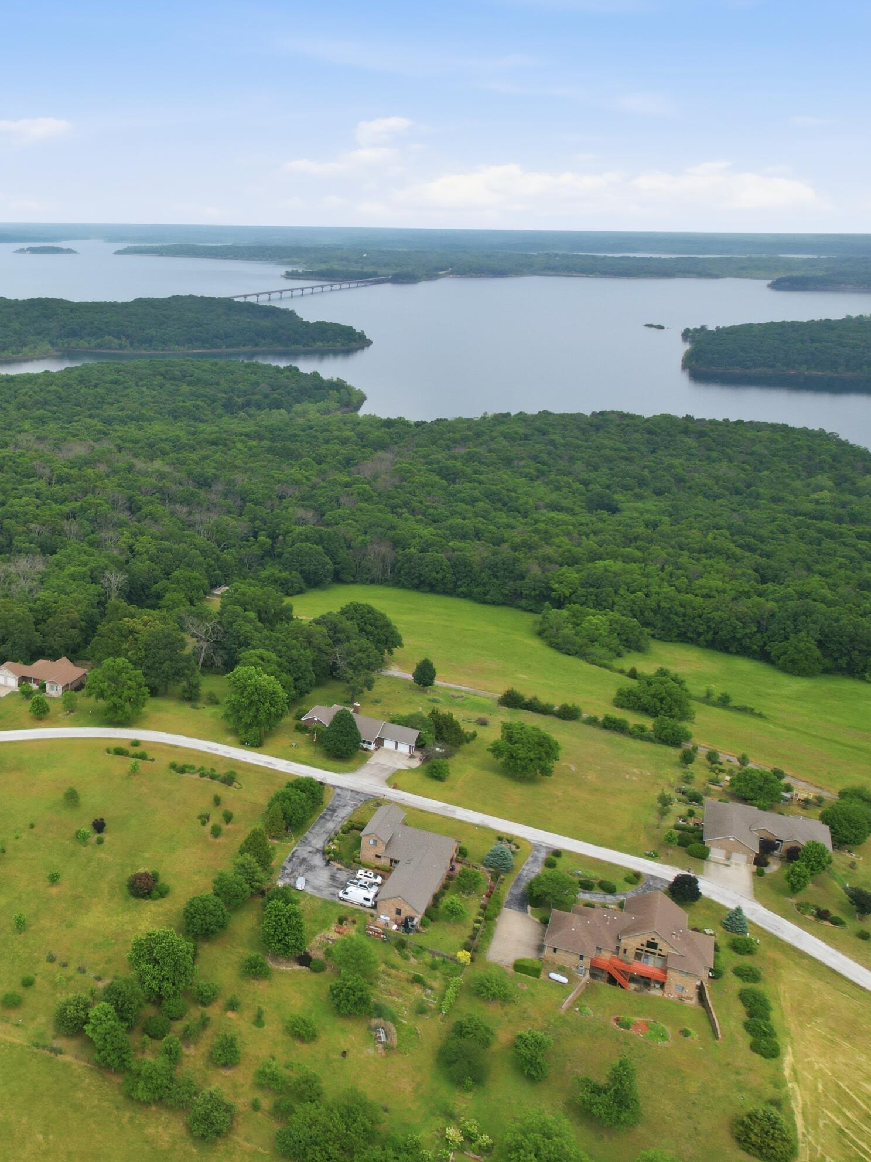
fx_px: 1074
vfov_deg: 56.8
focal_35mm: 32
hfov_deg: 40.9
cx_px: 96
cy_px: 584
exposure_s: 1/2500
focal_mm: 8.4
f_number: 2.8
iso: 130
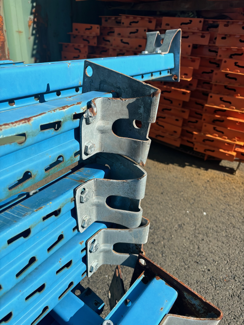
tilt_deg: -25.8
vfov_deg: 67.3
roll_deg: -4.7
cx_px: 122
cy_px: 162
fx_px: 244
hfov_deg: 53.1
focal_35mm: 26
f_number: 1.6
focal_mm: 5.96
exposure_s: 1/2151
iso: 50
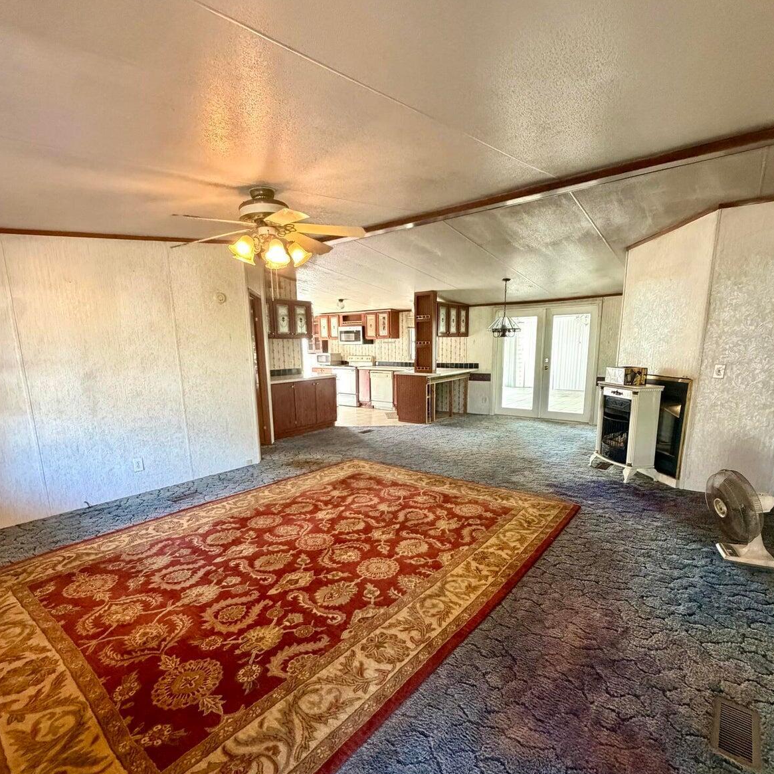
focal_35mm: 17
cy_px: 433
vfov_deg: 83.6
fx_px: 430
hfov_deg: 84.0
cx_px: 395
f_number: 2.2
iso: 800
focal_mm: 2.22
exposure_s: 1/60
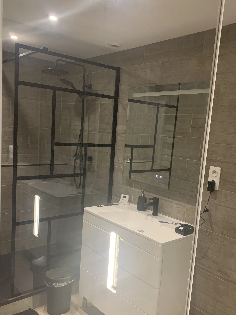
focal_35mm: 32
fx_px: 291
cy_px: 175
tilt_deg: -7.2
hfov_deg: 44.1
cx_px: 128
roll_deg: -4.1
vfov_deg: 56.7
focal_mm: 4.25
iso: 250
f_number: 1.8
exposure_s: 1/60
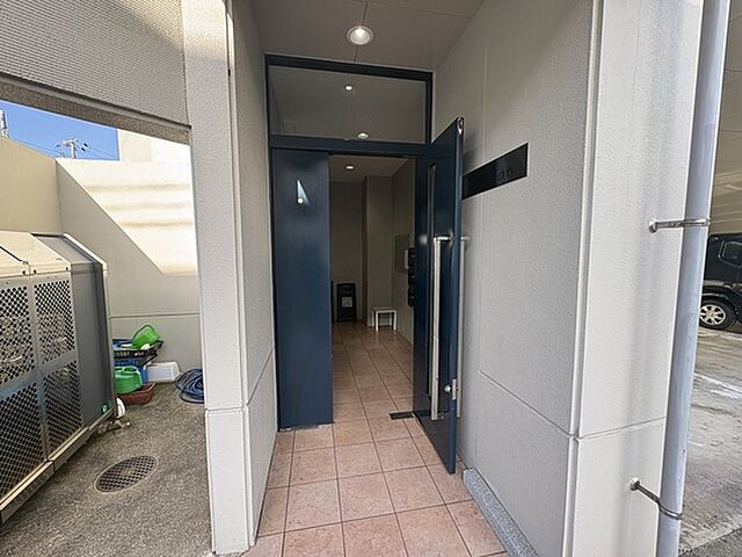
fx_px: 300
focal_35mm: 14
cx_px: 371
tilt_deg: -5.3
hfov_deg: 102.1
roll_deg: +1.6
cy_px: 278
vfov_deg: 85.7
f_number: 2.2
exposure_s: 1/114
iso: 40
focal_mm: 2.22
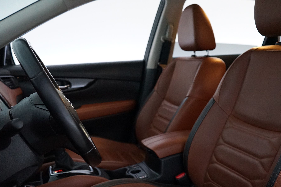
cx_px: 155
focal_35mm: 40
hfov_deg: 48.4
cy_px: 128
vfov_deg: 33.0
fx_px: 312
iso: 6400
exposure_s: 1/125
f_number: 3.5
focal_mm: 29
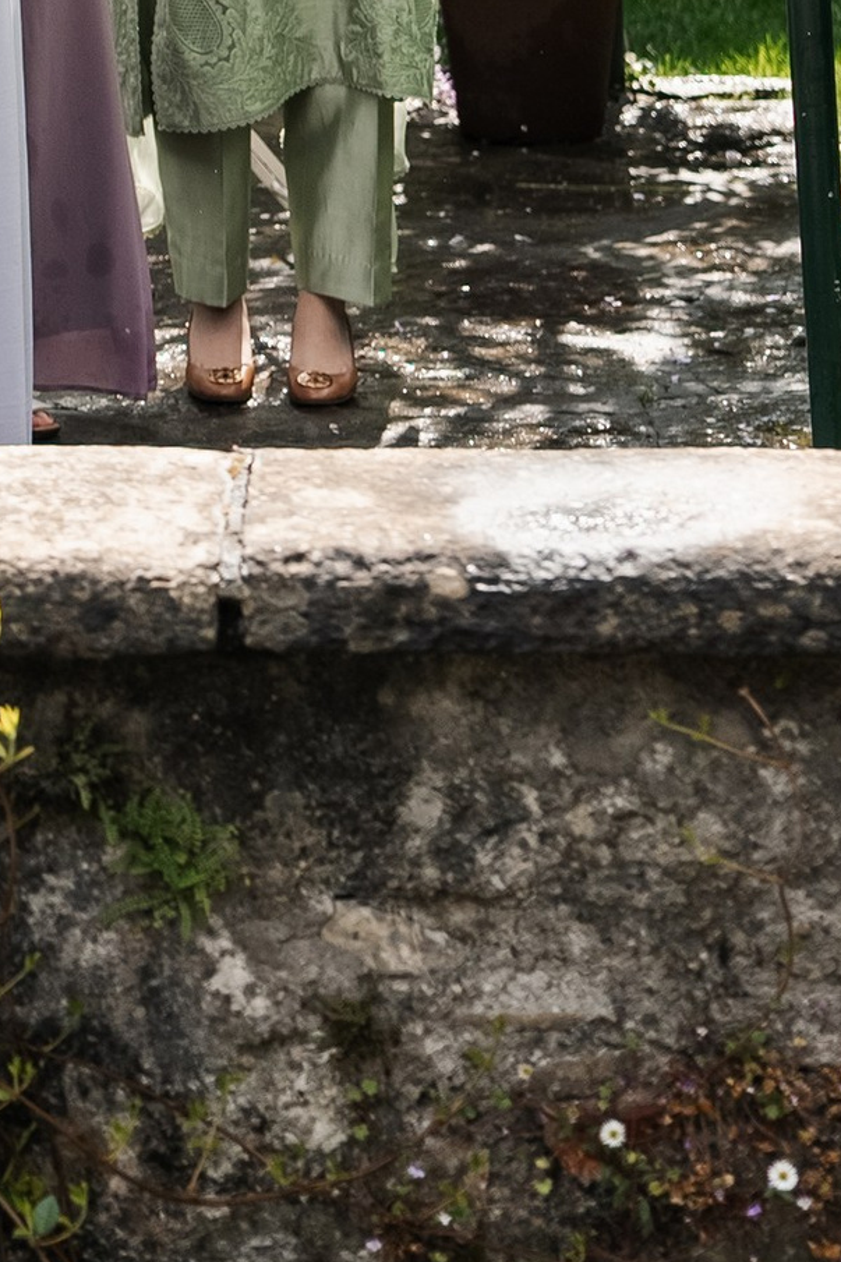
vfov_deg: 13.3
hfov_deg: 9.4
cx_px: -646
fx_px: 4907
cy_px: -965
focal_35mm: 140
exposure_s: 1/2000
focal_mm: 33
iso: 100
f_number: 2.8
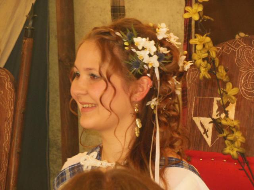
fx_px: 1871
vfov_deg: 5.8
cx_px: 127
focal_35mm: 255
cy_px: 95
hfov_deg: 7.8
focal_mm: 45.4
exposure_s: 1/60
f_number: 5.9
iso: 1000
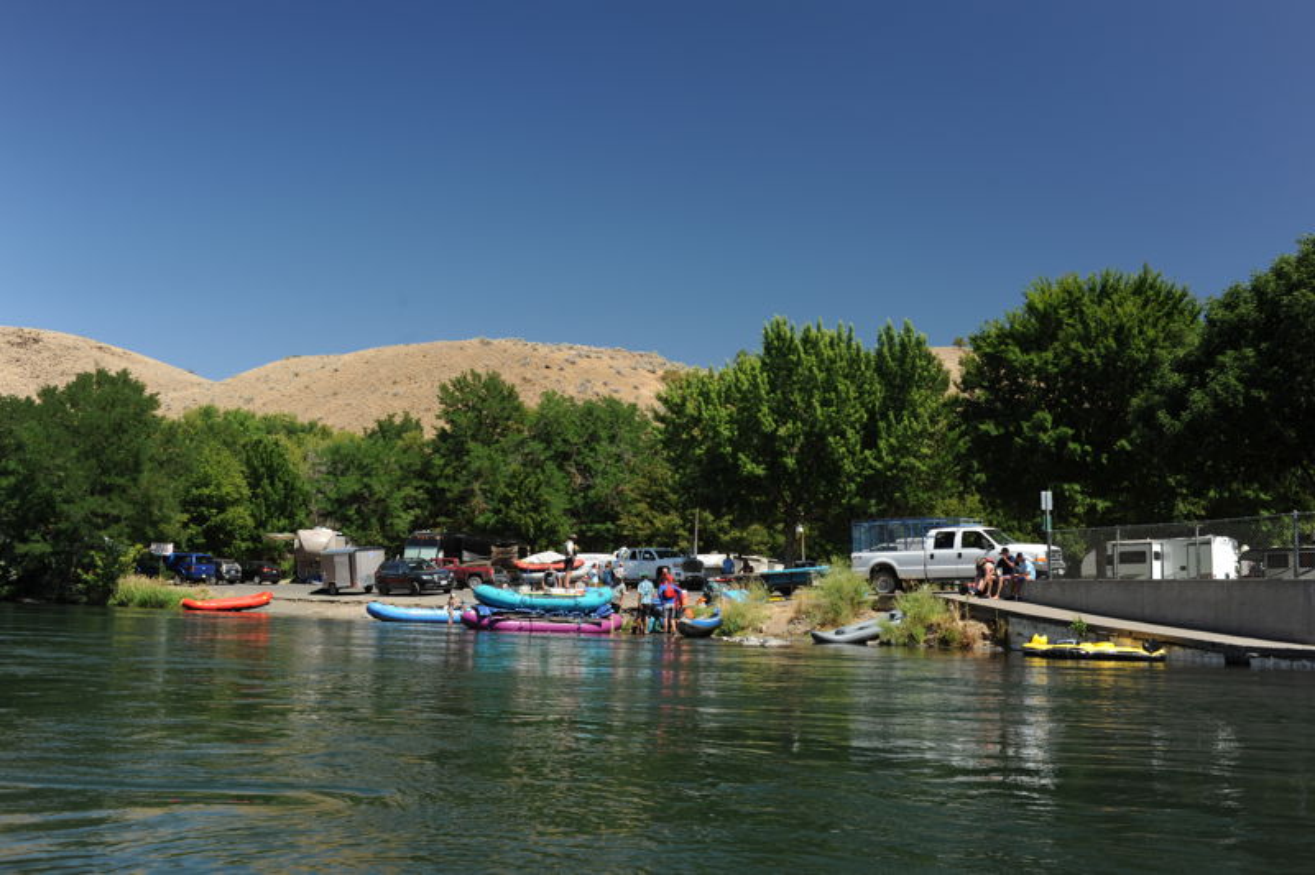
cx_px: 658
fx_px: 1277
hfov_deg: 54.5
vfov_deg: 37.8
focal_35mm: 35
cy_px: 438
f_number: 9
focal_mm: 35
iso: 200
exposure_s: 1/160
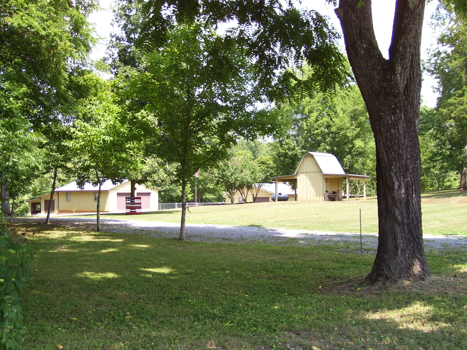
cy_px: 175
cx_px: 234
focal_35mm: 45
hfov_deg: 42.1
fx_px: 607
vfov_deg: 32.2
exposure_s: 1/350
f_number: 3
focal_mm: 7.6
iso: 80
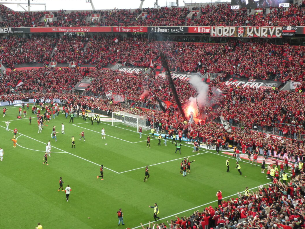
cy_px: 96
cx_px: 113
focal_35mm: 53
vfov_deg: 27.5
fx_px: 467
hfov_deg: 36.0
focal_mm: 6.3
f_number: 3.7
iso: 160
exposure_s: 1/80
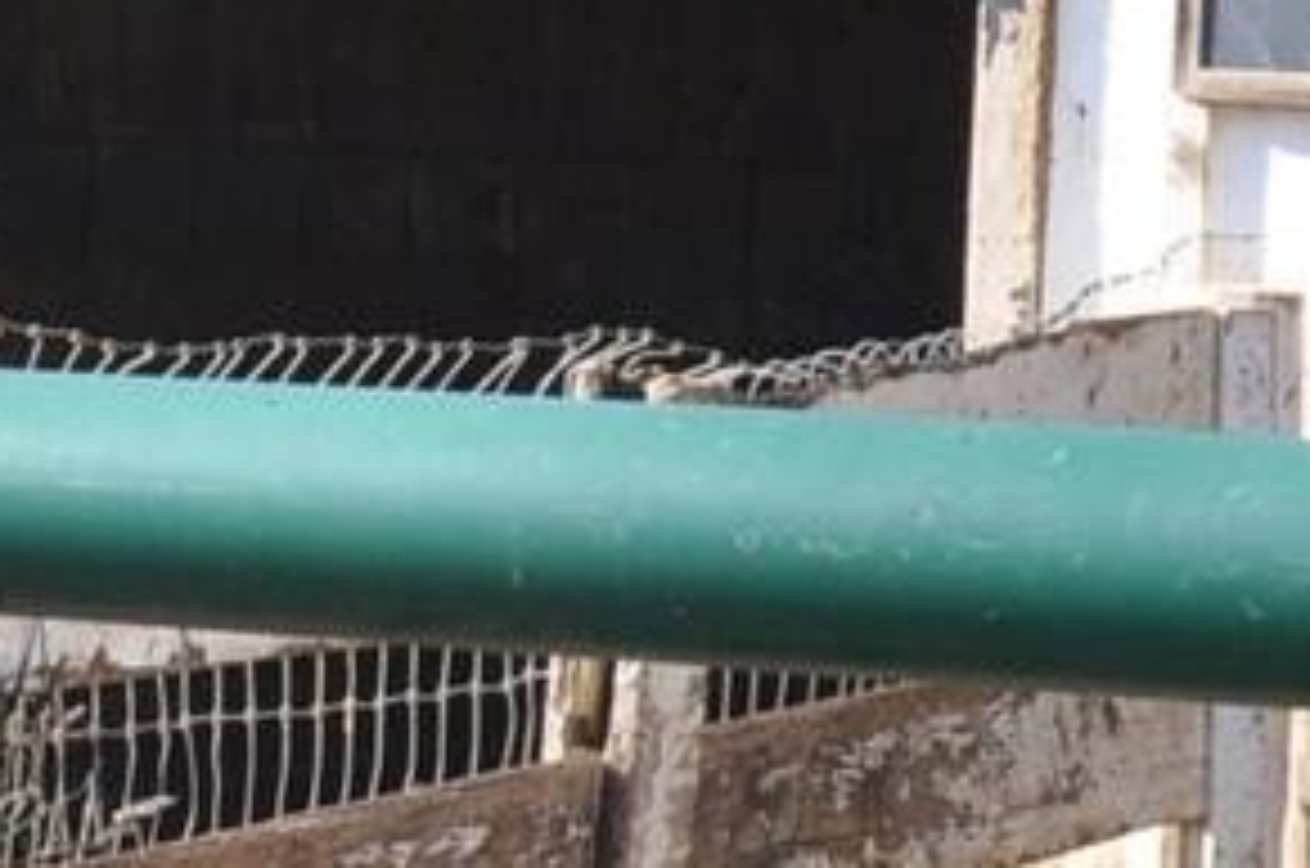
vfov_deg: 7.2
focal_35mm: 190
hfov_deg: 10.6
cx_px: -387
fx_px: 6902
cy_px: 697
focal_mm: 18
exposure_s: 1/250
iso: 200
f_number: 8
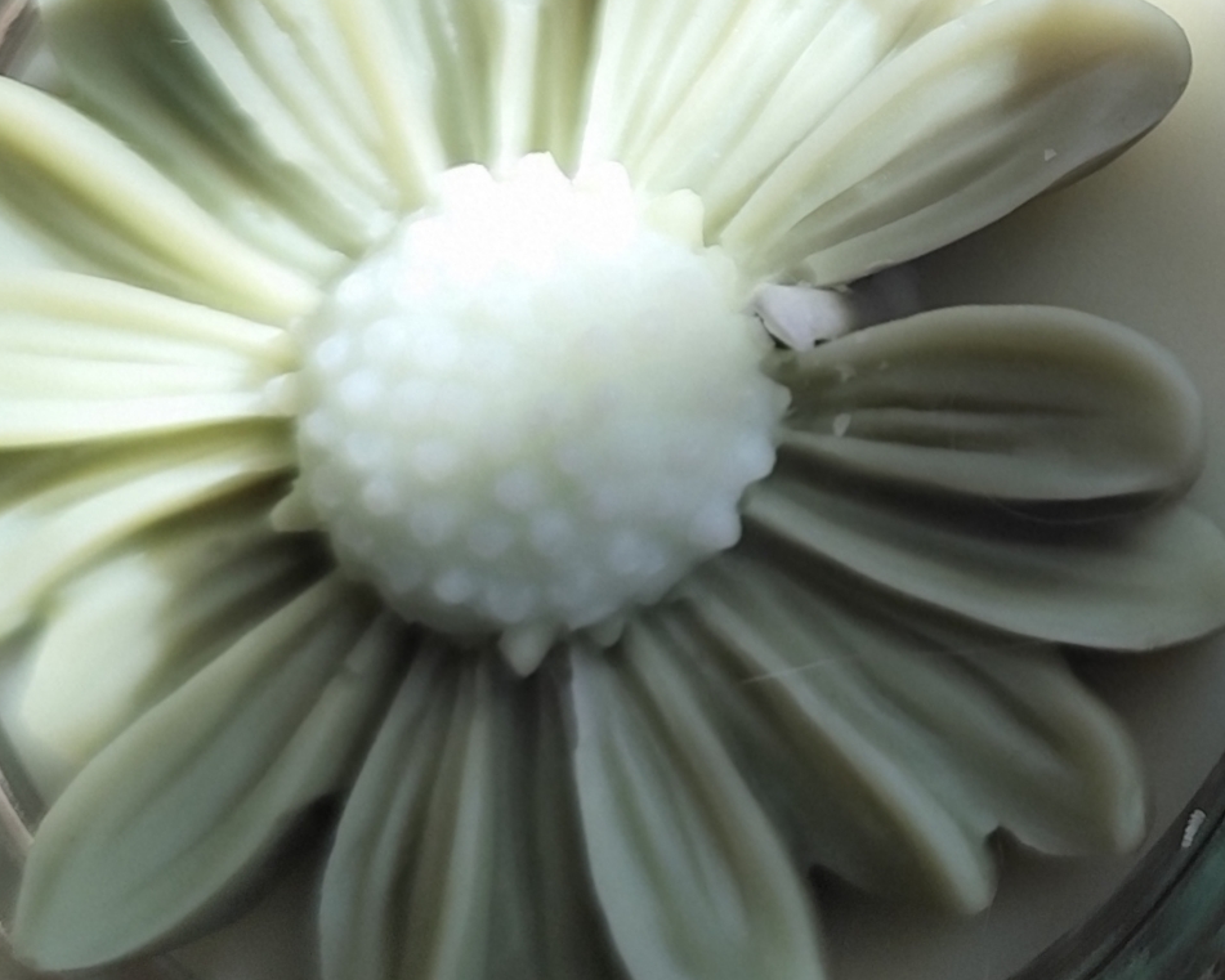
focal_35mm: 78
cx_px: 1487
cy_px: 134
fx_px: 2828
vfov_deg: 19.4
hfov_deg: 22.4
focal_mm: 6.19
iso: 50
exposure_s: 1/221
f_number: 1.65
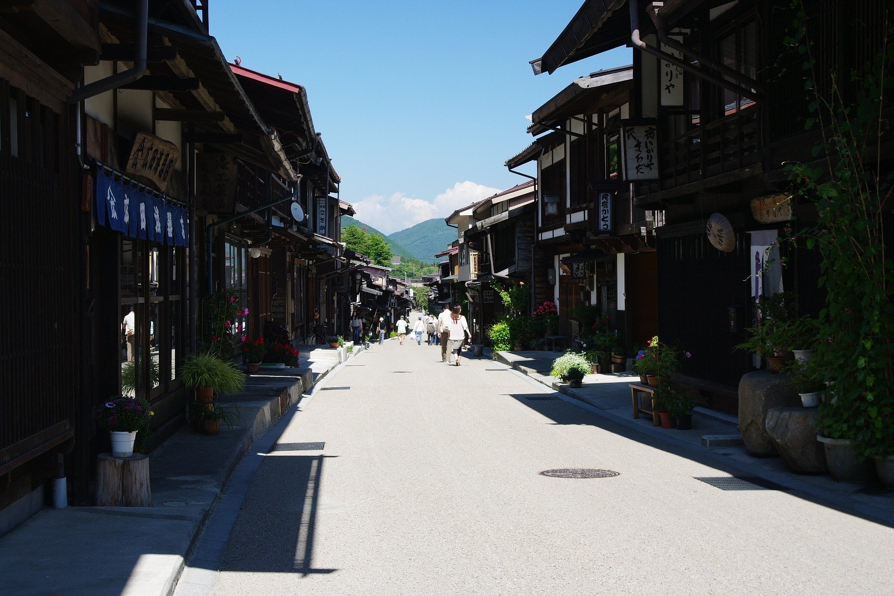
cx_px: 447
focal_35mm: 51
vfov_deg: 26.5
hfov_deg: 38.9
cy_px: 298
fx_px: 1266
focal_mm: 34
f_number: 9
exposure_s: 1/100
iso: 200
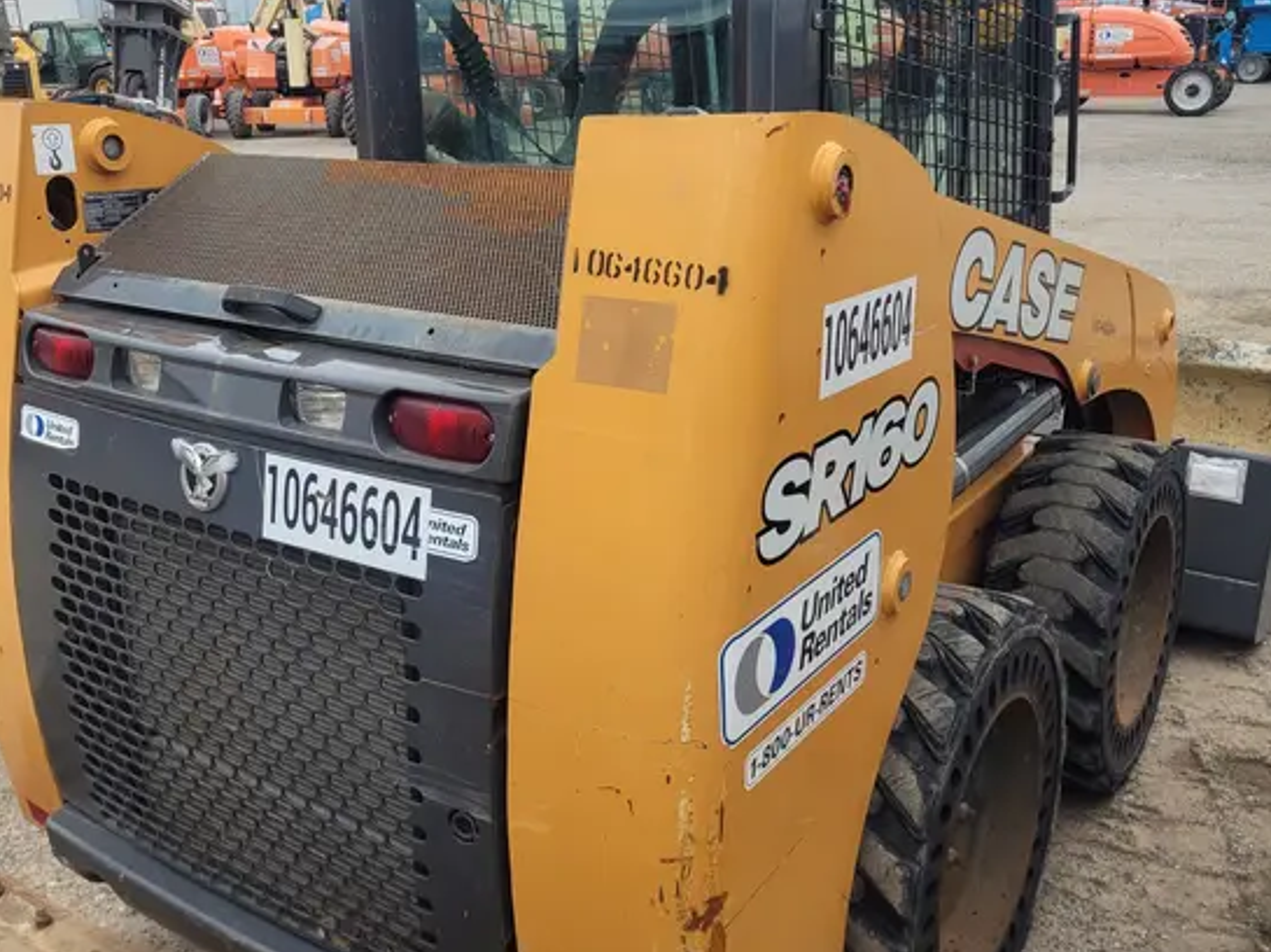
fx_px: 1284
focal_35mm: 35
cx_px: 637
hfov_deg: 52.7
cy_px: 430
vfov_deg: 40.6
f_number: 1.8
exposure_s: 1/664
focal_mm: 5.4
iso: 40
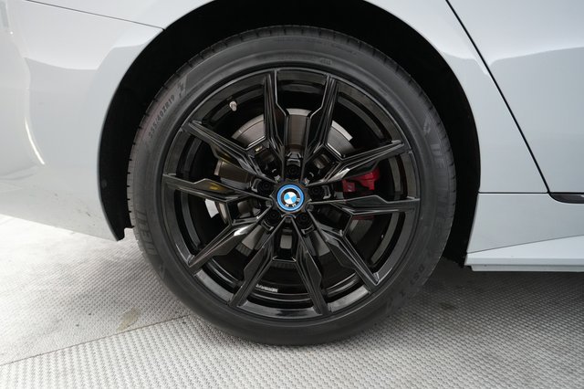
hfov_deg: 71.5
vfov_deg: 51.2
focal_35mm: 25
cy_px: 194
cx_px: 292
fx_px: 405
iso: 6400
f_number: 2.8
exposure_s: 1/160
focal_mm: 25
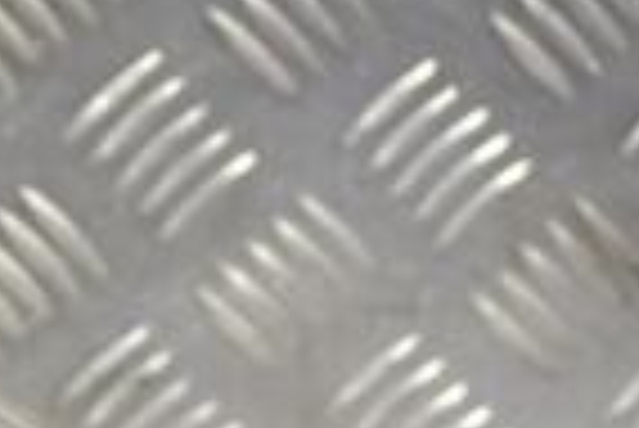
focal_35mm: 266
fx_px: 4726
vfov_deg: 5.1
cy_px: 870
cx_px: -378
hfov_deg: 7.6
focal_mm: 42
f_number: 5.3
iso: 280
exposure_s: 1/30
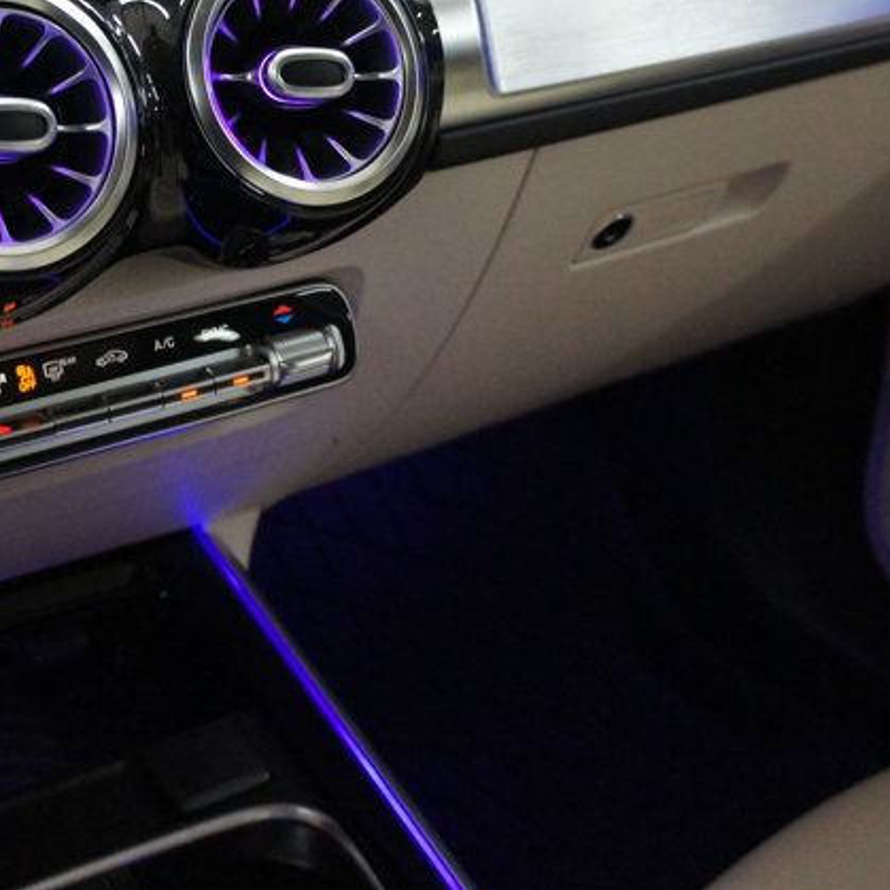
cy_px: 181
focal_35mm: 56
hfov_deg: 30.1
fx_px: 1629
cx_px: 221
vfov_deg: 29.9
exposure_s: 1/50
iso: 1600
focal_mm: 18
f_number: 3.5
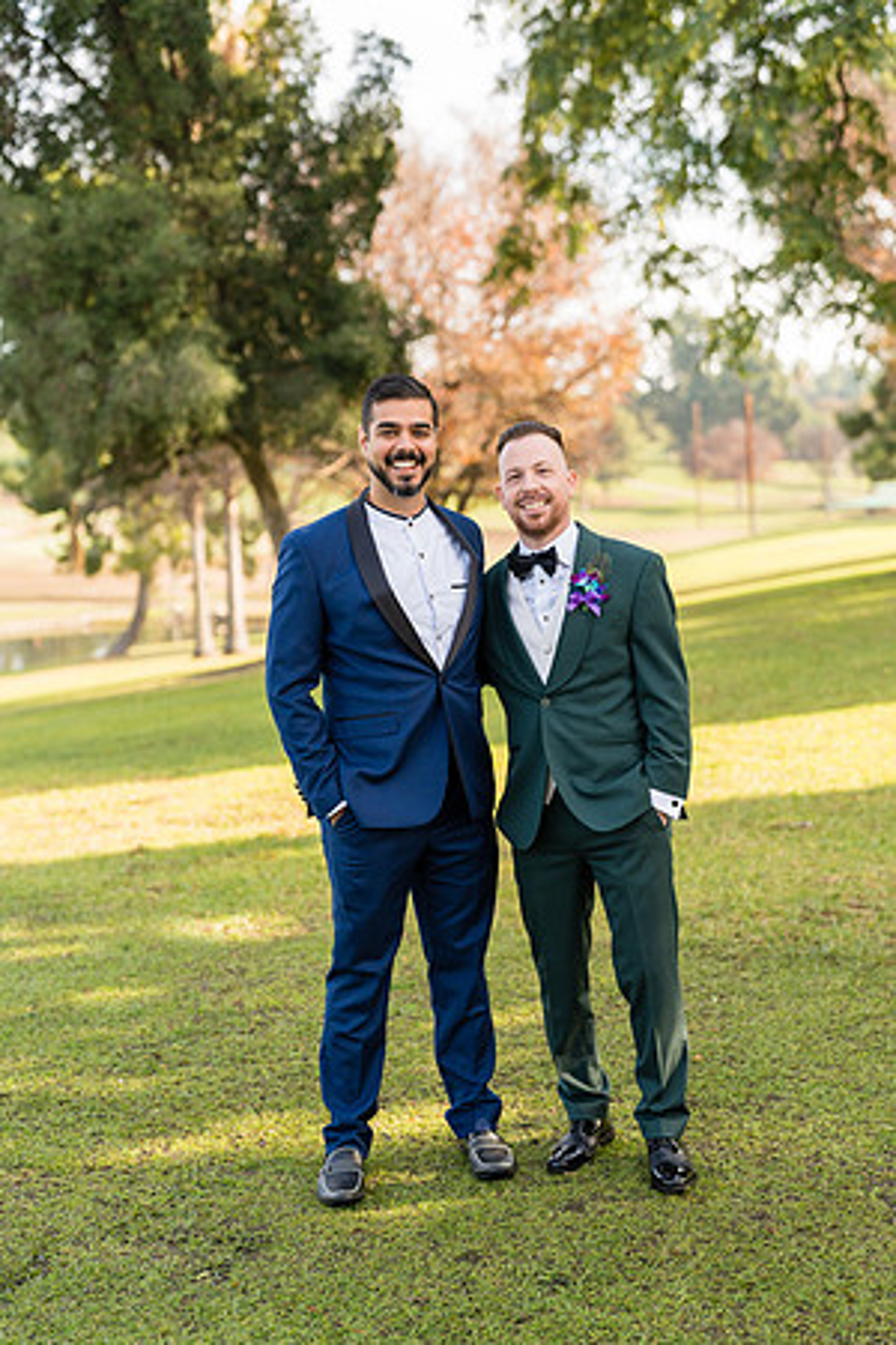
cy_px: 672
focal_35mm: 50
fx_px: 1867
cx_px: 448
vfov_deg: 39.6
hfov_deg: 27.0
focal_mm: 50
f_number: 2
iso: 320
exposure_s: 1/2000
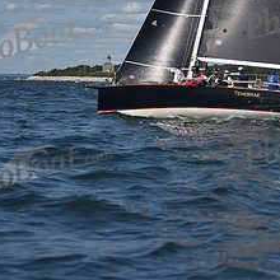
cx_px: 179
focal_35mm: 157
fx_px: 1437
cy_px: -41
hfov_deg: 11.1
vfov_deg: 11.0
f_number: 3.2
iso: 250
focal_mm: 70
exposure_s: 1/4000
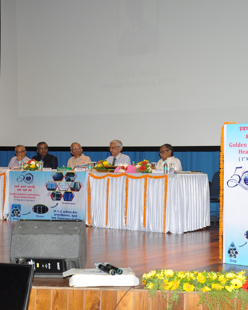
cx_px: 174
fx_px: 624
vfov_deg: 27.9
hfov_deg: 22.4
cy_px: 155
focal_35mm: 68
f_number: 5.6
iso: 1000
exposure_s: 1/125
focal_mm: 32
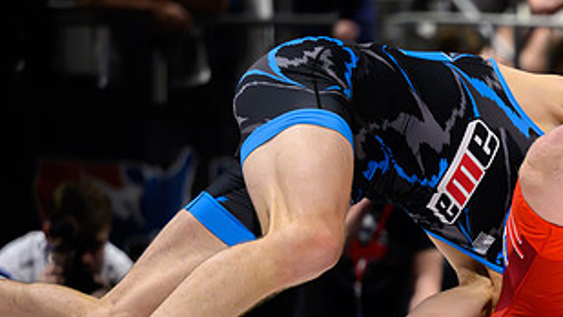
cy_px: 315
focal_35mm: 353
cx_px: 661
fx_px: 5271
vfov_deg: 3.4
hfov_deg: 6.1
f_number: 2.8
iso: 7200
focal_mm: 120
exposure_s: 1/640
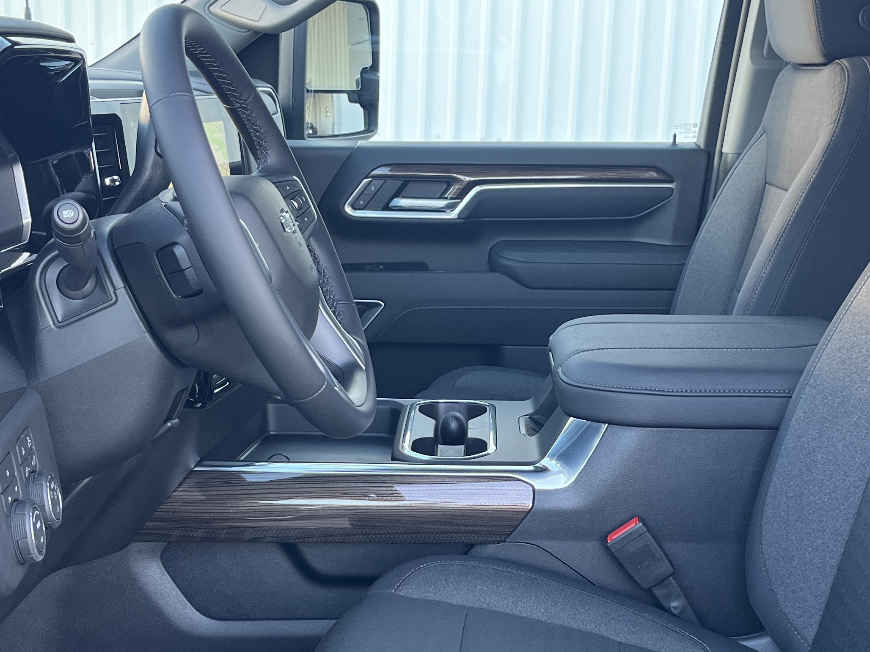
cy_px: 403
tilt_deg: -12.9
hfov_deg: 37.4
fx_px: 1282
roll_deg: -2.4
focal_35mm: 51
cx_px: 490
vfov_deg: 28.5
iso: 100
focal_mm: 5.1
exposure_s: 1/121
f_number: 1.6
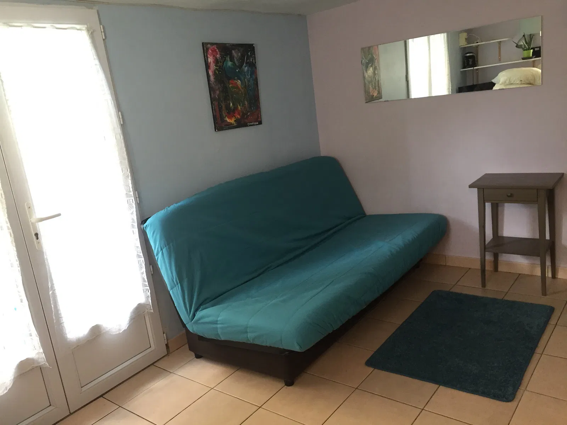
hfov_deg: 61.7
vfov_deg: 48.2
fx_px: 475
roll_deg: +6.8
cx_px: 284
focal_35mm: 29
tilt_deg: -13.6
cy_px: 212
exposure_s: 1/33
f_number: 2.2
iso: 160
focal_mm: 4.15
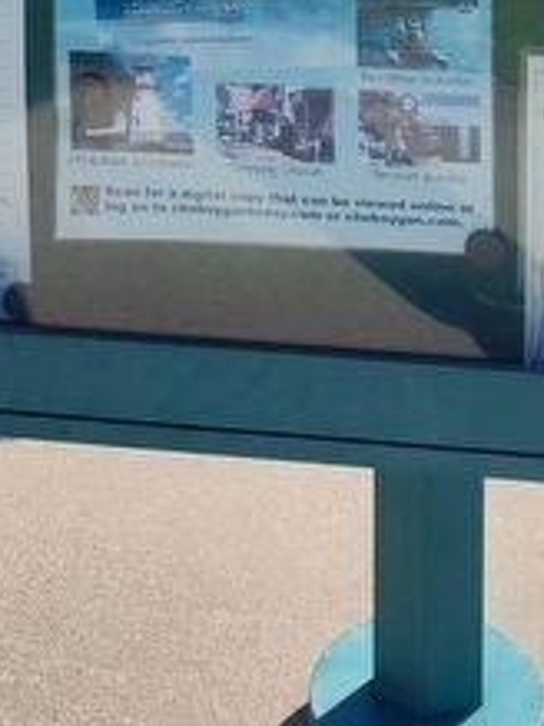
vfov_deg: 19.1
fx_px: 1762
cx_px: 318
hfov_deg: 17.5
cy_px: -491
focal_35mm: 84
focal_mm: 5.56
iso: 100
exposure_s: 1/1027
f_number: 1.8
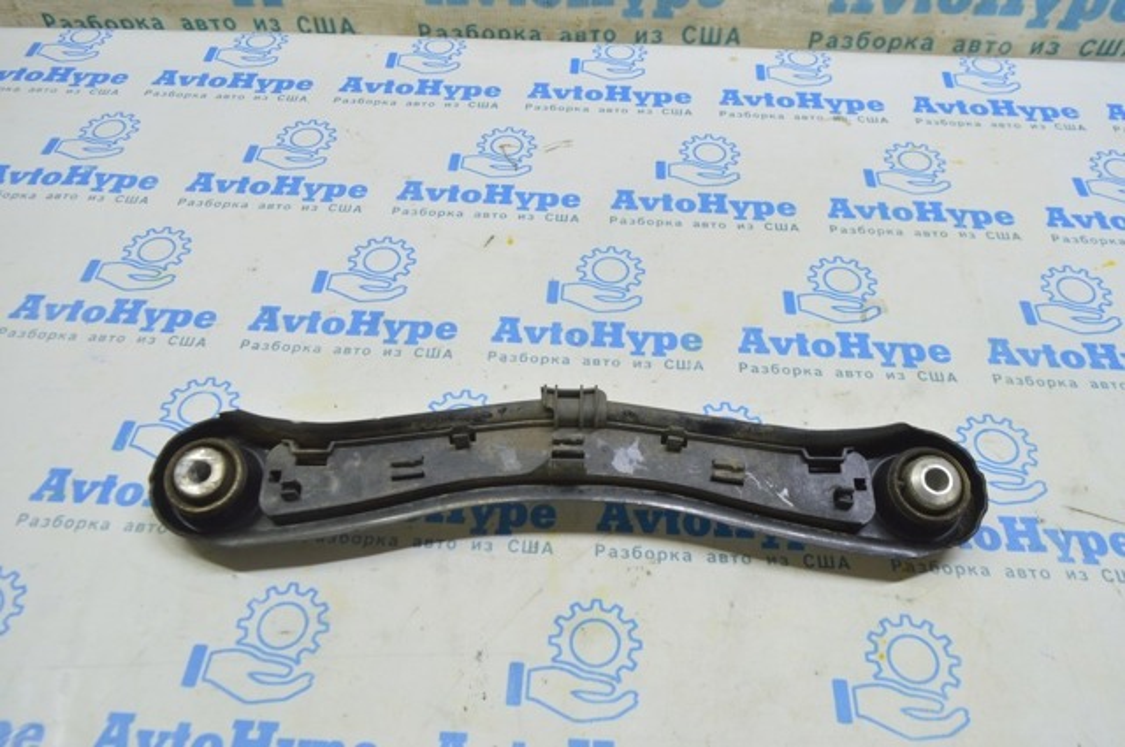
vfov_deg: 47.8
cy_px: 374
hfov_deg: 67.4
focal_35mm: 27
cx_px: 562
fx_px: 843
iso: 400
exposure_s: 1/20
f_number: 5.6
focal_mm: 18
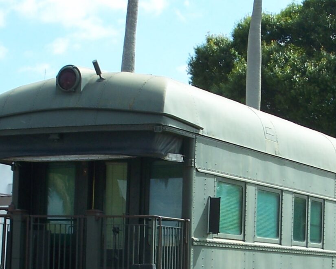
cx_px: 222
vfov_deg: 13.7
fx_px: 1114
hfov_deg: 17.1
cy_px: 228
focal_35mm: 112
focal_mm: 7.8
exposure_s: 1/400
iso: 64
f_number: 4
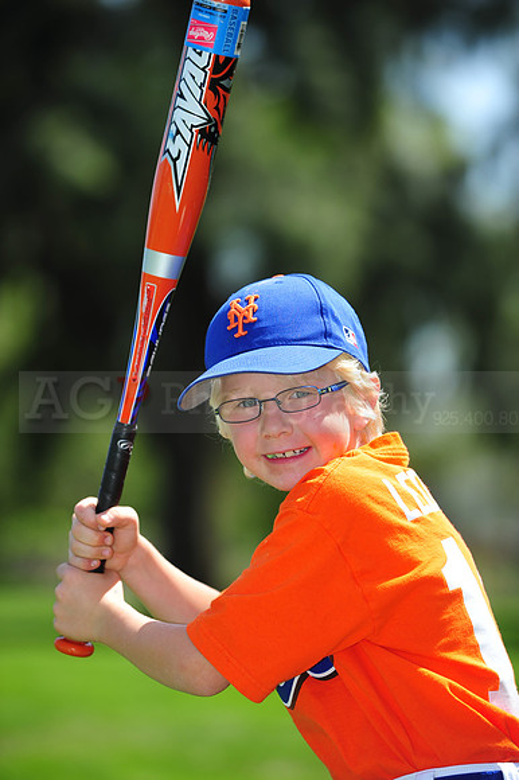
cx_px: 260
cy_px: 390
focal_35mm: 200
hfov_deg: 6.9
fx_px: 4330
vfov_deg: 10.3
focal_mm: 200
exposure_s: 1/800
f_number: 4.5
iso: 200
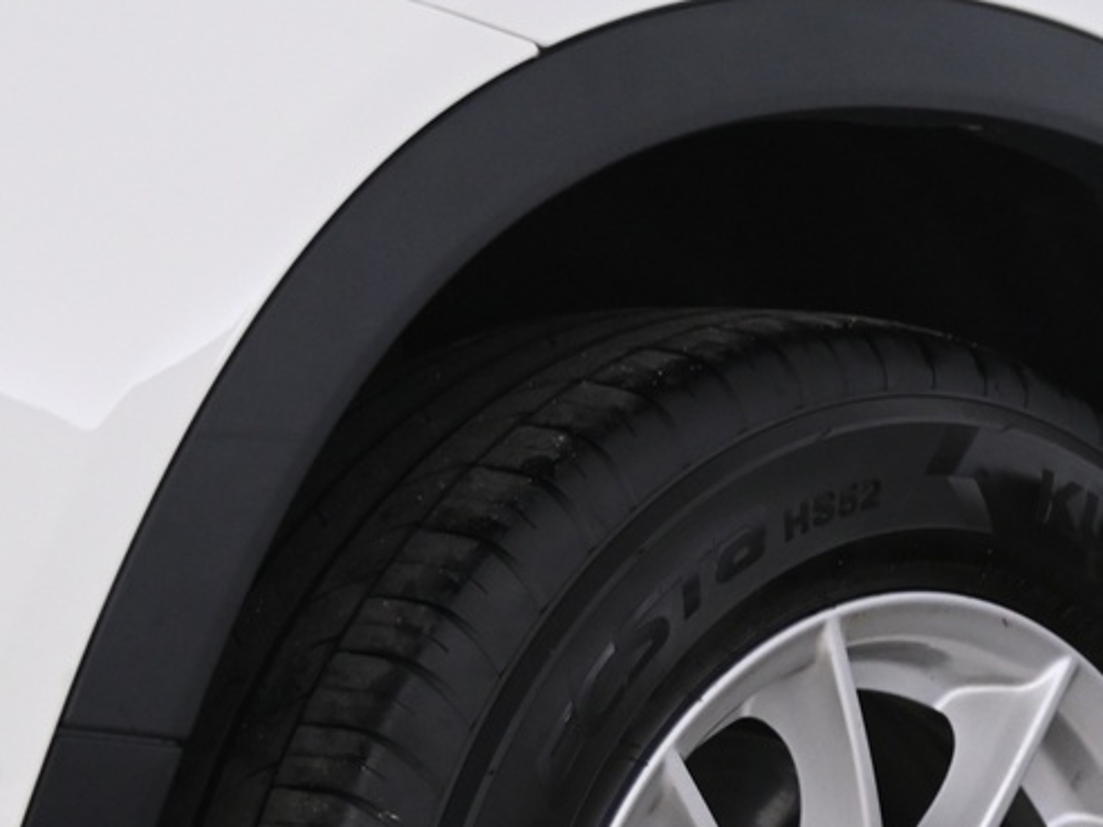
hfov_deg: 12.9
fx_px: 4652
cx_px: 1614
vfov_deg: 10.0
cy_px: 977
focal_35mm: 146
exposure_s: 1/80
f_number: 4
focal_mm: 46
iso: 2000
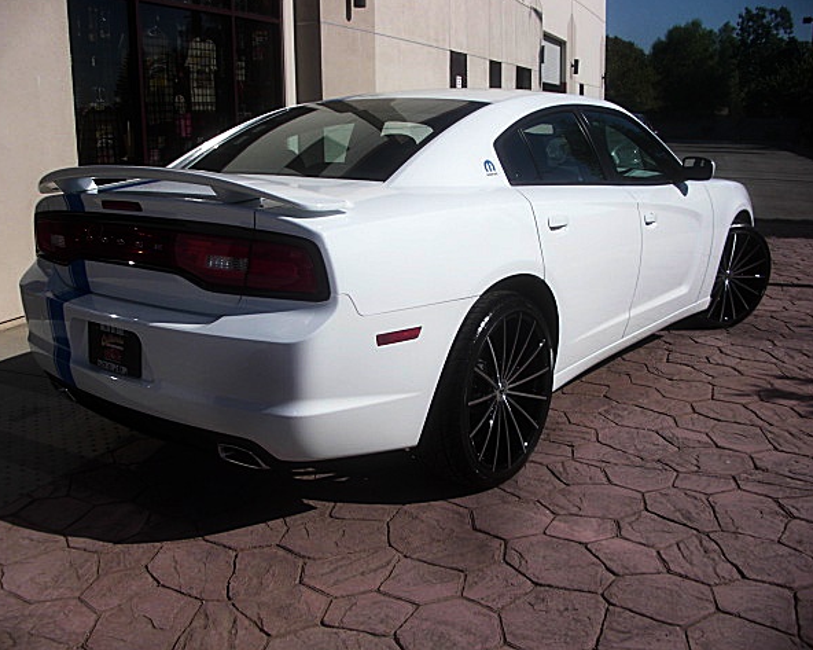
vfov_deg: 39.1
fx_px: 914
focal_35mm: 38
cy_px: 322
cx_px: 380
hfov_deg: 47.9
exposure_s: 1/250
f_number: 7.9
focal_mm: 6.3
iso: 50
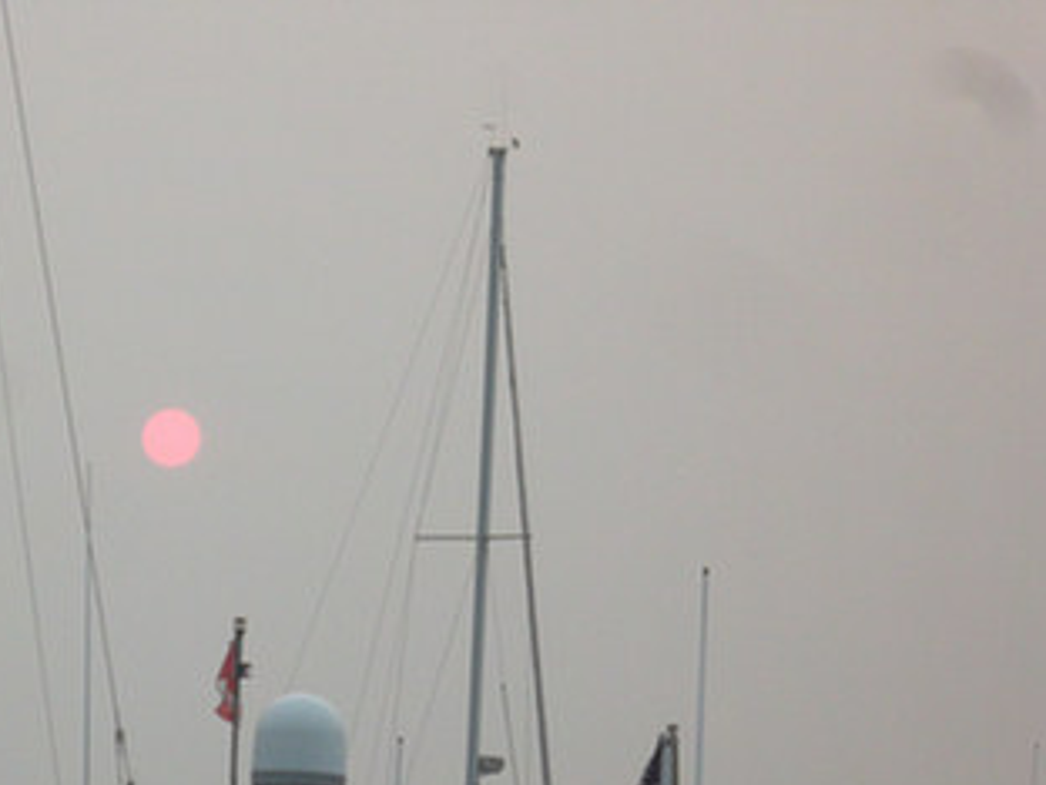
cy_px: 600
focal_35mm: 208
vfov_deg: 7.1
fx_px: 6285
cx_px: 248
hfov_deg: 9.5
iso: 154
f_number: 5.9
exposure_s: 1/90
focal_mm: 24.5
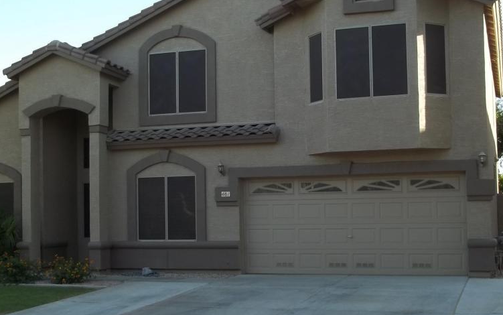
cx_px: 262
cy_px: 181
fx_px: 713
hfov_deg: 38.8
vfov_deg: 24.9
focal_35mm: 52
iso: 64
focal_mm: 6.5
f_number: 3.1
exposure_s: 1/200
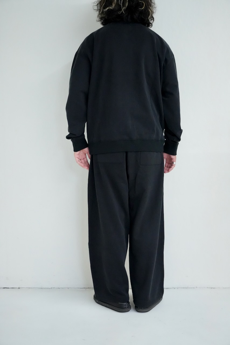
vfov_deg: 41.9
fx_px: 450
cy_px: 172
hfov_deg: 28.7
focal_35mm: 47
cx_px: 115
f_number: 4
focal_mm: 47
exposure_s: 1/500
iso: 10000
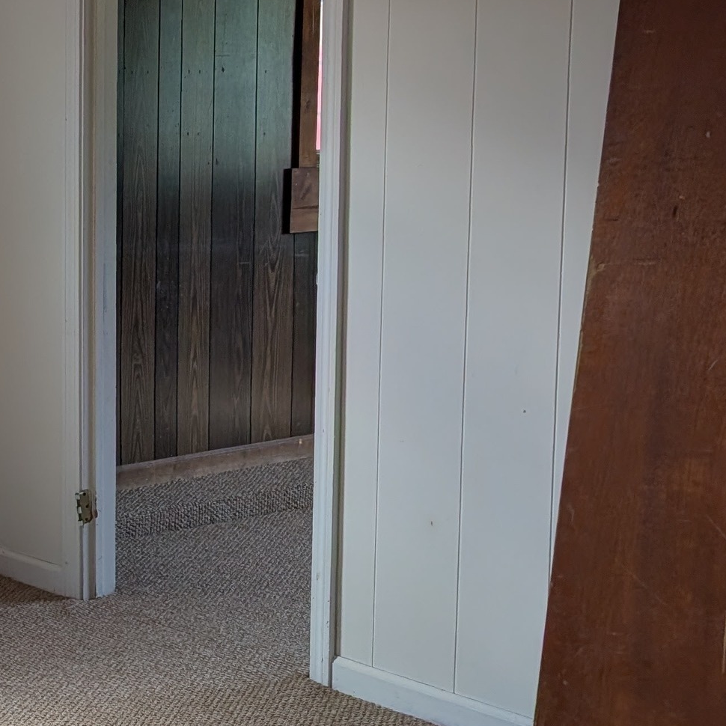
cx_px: -317
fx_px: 1590
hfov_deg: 22.0
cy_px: 317
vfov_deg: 25.7
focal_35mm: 67
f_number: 1.68
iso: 24
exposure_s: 1/749
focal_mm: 6.9
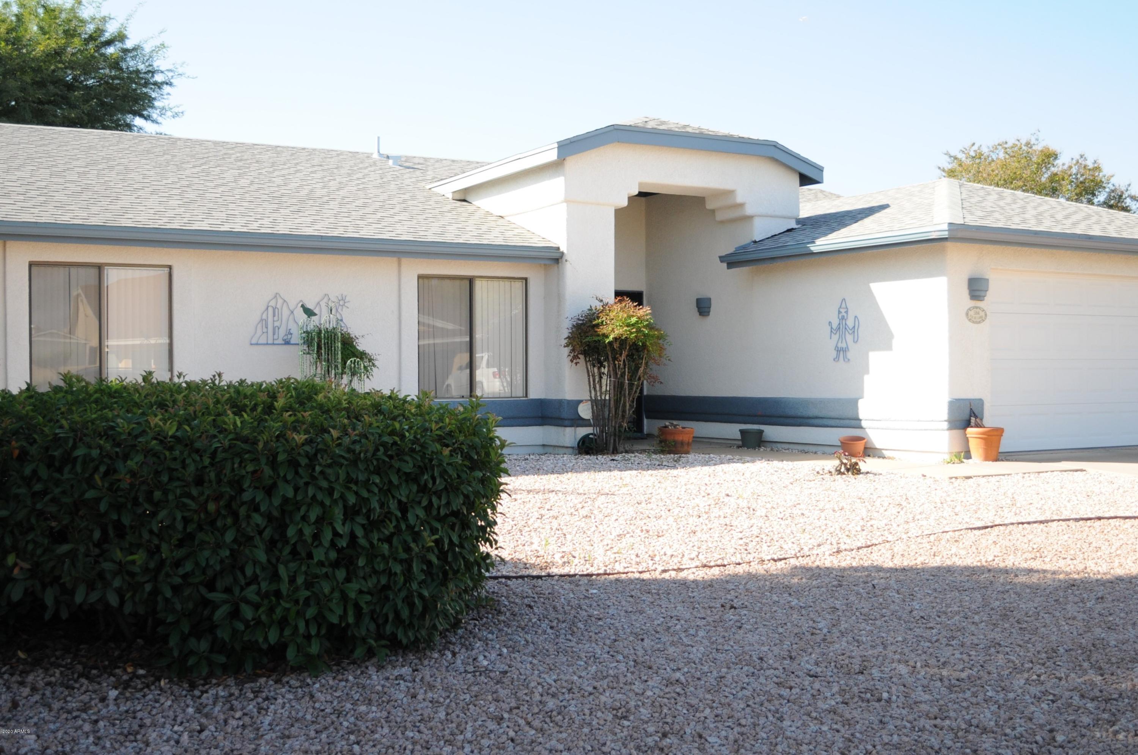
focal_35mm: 33
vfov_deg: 39.9
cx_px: 569
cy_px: 378
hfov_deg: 57.3
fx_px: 1042
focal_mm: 22
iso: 400
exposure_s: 1/1000
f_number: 4
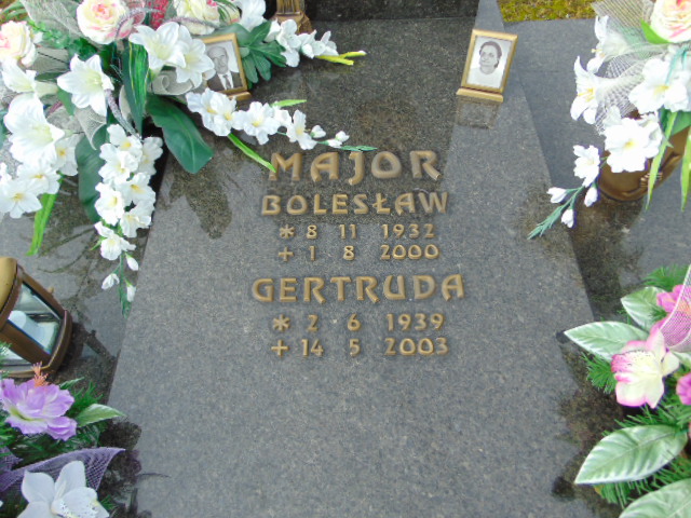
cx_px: 346
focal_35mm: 25
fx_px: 499
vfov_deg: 54.9
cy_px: 259
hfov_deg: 69.4
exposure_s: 1/640
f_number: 3
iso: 80
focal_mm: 4.5
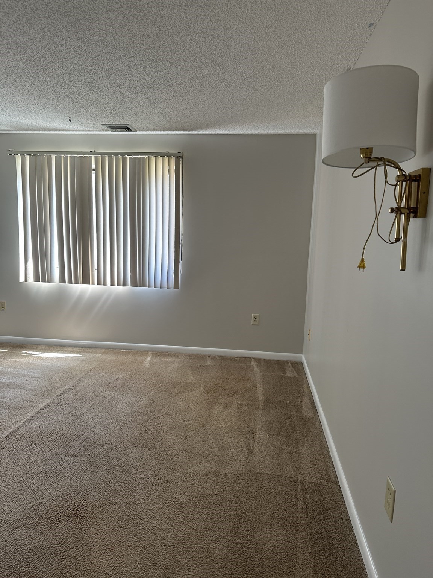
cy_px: 289
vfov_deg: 71.6
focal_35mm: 24
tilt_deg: -7.0
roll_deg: -2.3
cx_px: 216
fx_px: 400
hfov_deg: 56.8
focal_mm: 6.86
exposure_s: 1/60
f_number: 1.78
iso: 125
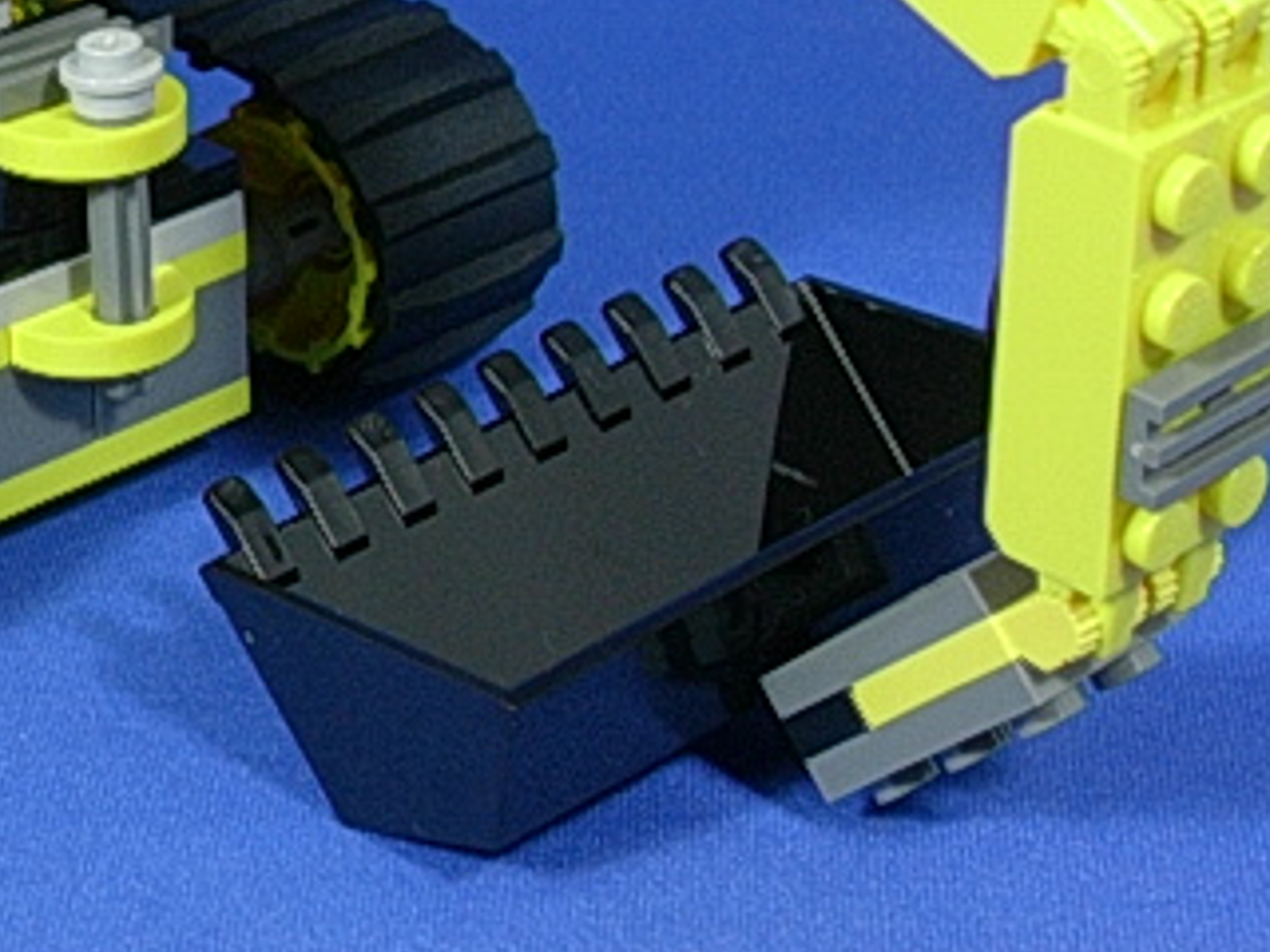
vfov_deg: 12.2
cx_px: 91
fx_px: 4403
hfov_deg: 16.2
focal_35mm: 120
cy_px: 52
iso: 70
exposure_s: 1/9.5
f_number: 3.4
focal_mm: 9
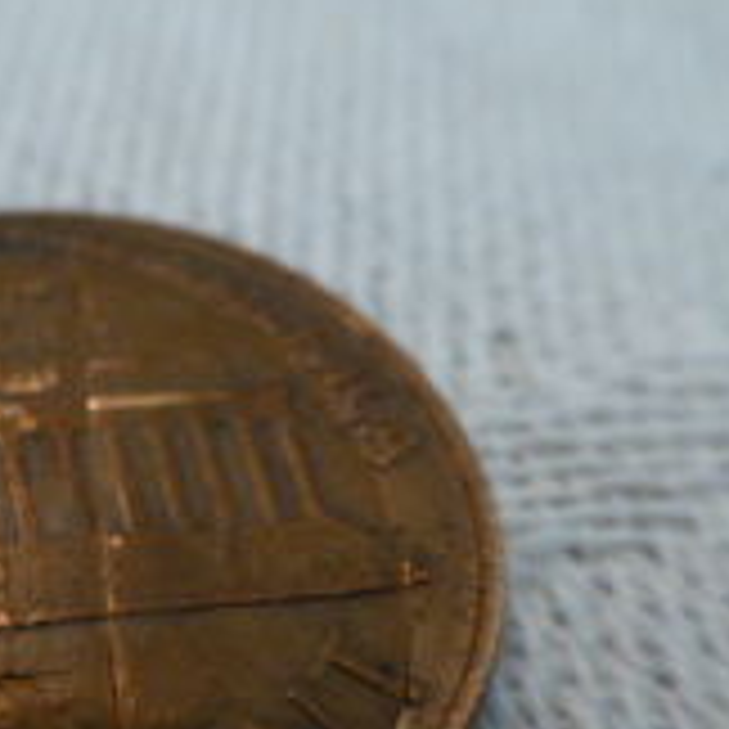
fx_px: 1406
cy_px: 472
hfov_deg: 28.0
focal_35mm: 59
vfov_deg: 28.9
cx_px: 72
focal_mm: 4.8
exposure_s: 1/20
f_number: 3.4
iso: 400
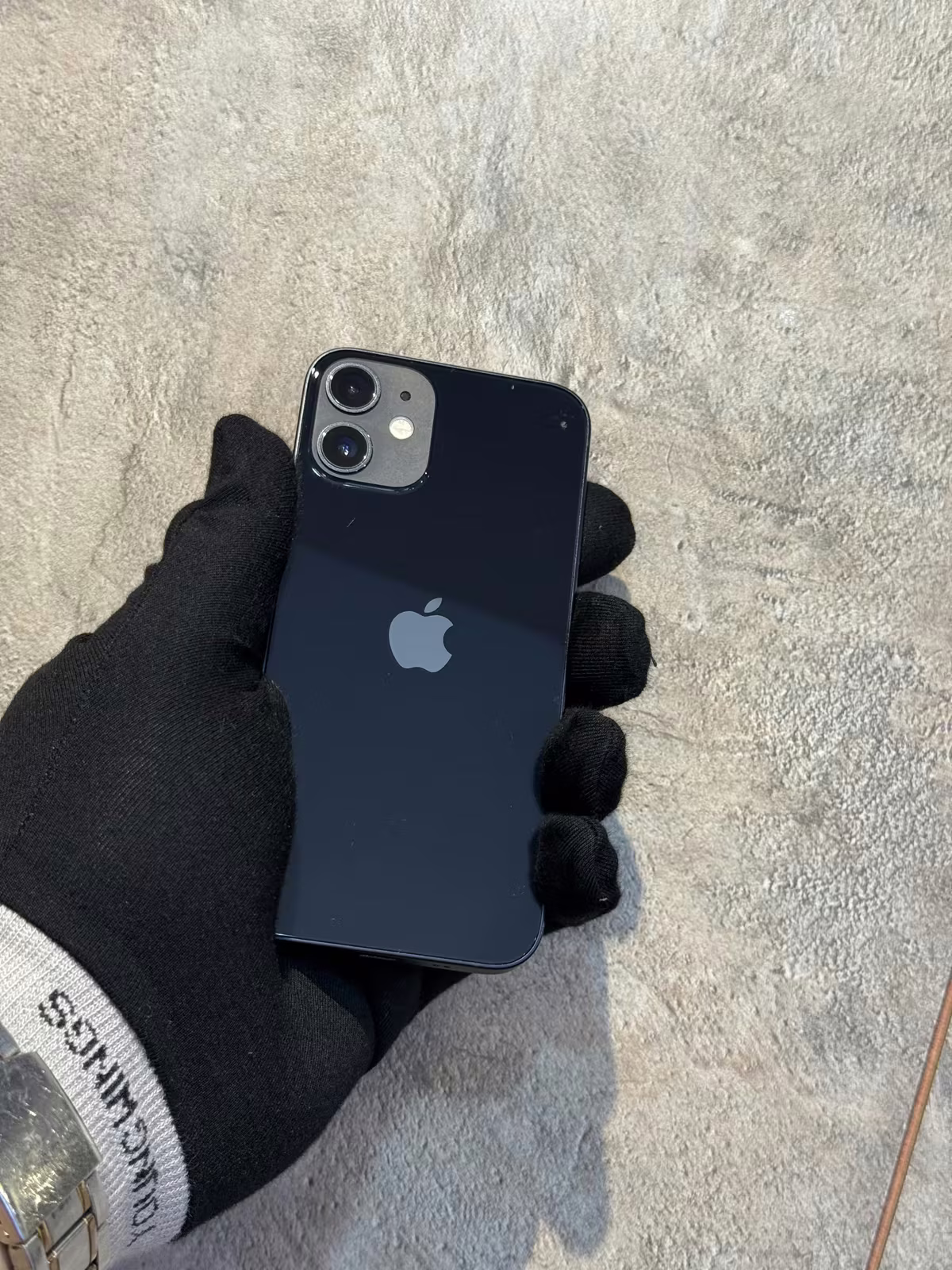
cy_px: 635
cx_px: 476
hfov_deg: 30.3
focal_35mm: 48
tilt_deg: +1.7
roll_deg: -17.0
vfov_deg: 39.7
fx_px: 1760
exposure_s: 1/50
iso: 100
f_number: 1.78
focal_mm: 6.76
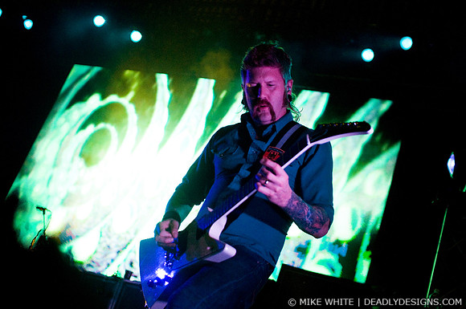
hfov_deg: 43.7
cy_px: 154
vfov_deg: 29.8
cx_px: 233
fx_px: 582
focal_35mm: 45
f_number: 2.2
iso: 1000
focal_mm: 30
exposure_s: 1/320
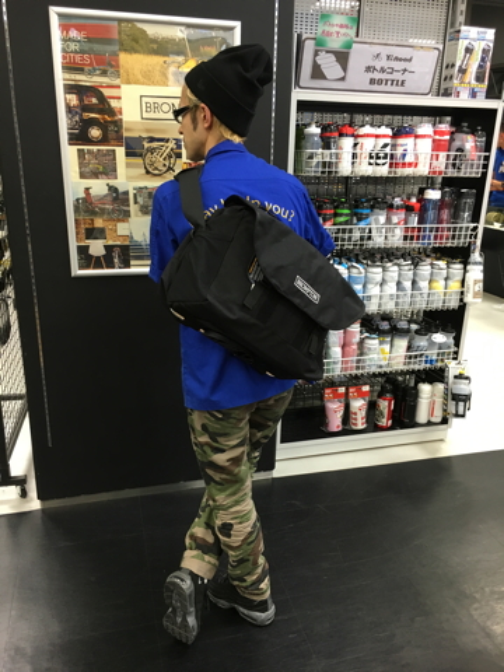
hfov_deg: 48.2
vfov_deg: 61.7
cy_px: 336
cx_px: 252
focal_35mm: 29
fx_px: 563
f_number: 2.2
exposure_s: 1/30
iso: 80
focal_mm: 4.15
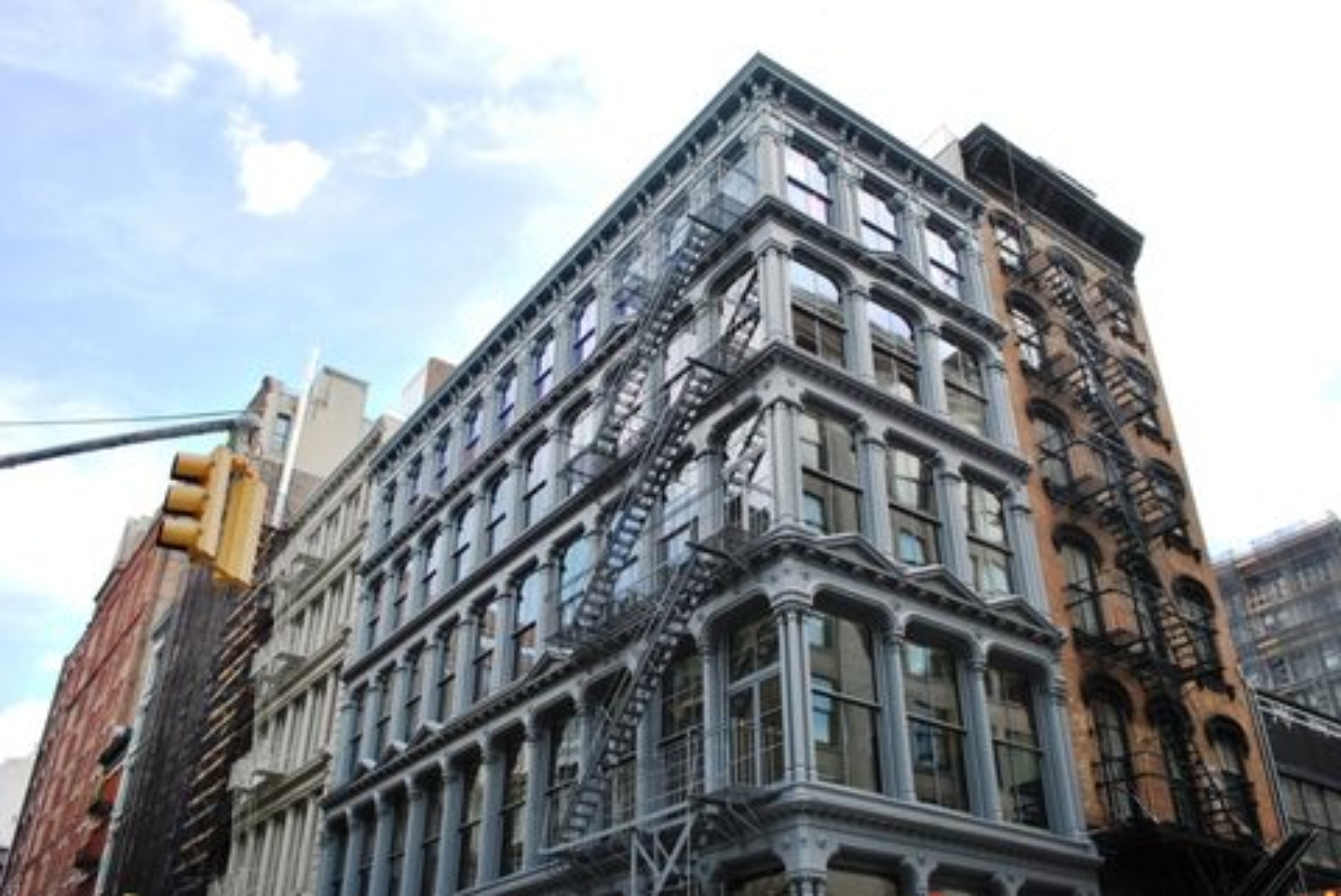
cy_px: 448
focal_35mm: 30
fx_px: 1118
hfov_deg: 61.9
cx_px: 670
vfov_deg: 43.7
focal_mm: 20
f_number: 5
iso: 100
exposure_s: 1/200
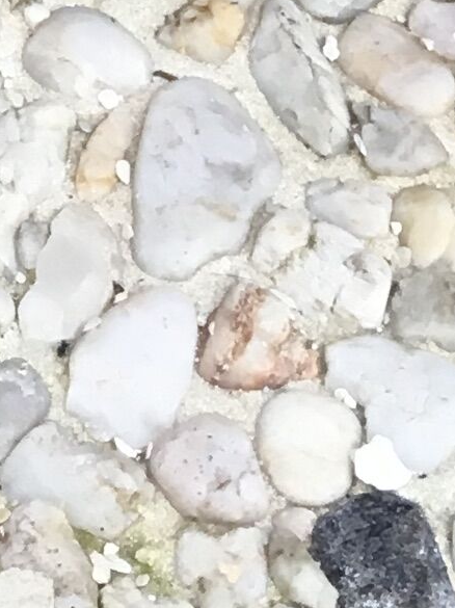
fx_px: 3509
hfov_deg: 7.2
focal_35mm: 200
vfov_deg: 8.5
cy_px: -1154
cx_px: -427
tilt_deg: -35.8
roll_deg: -1.8
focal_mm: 4.15
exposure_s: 1/33
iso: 40
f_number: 2.2
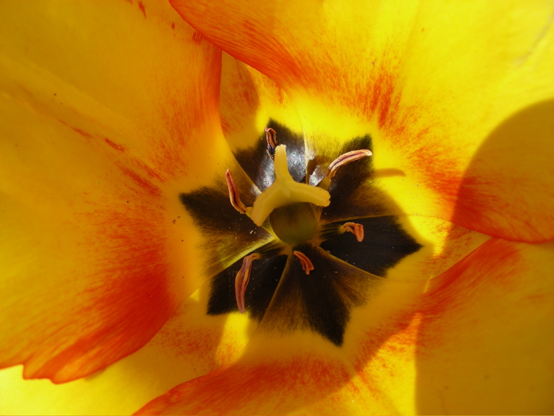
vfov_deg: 37.7
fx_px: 608
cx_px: 277
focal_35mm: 38
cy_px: 208
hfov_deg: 49.0
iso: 50
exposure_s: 1/390
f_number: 4
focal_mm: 6.3
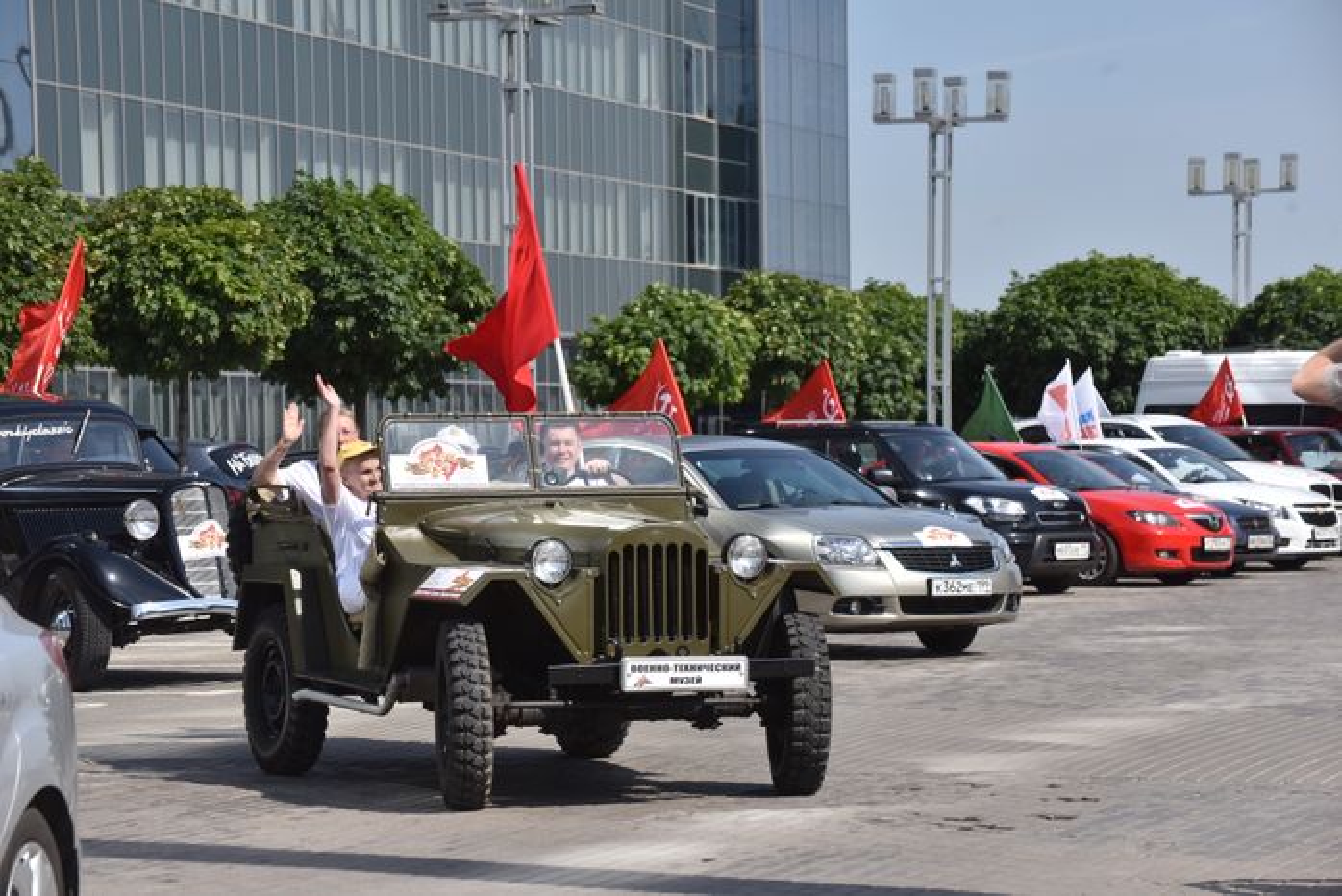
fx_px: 4550
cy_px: 448
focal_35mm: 122
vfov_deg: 11.2
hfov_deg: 16.8
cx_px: 671
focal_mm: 122
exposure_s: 1/2000
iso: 500
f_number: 8
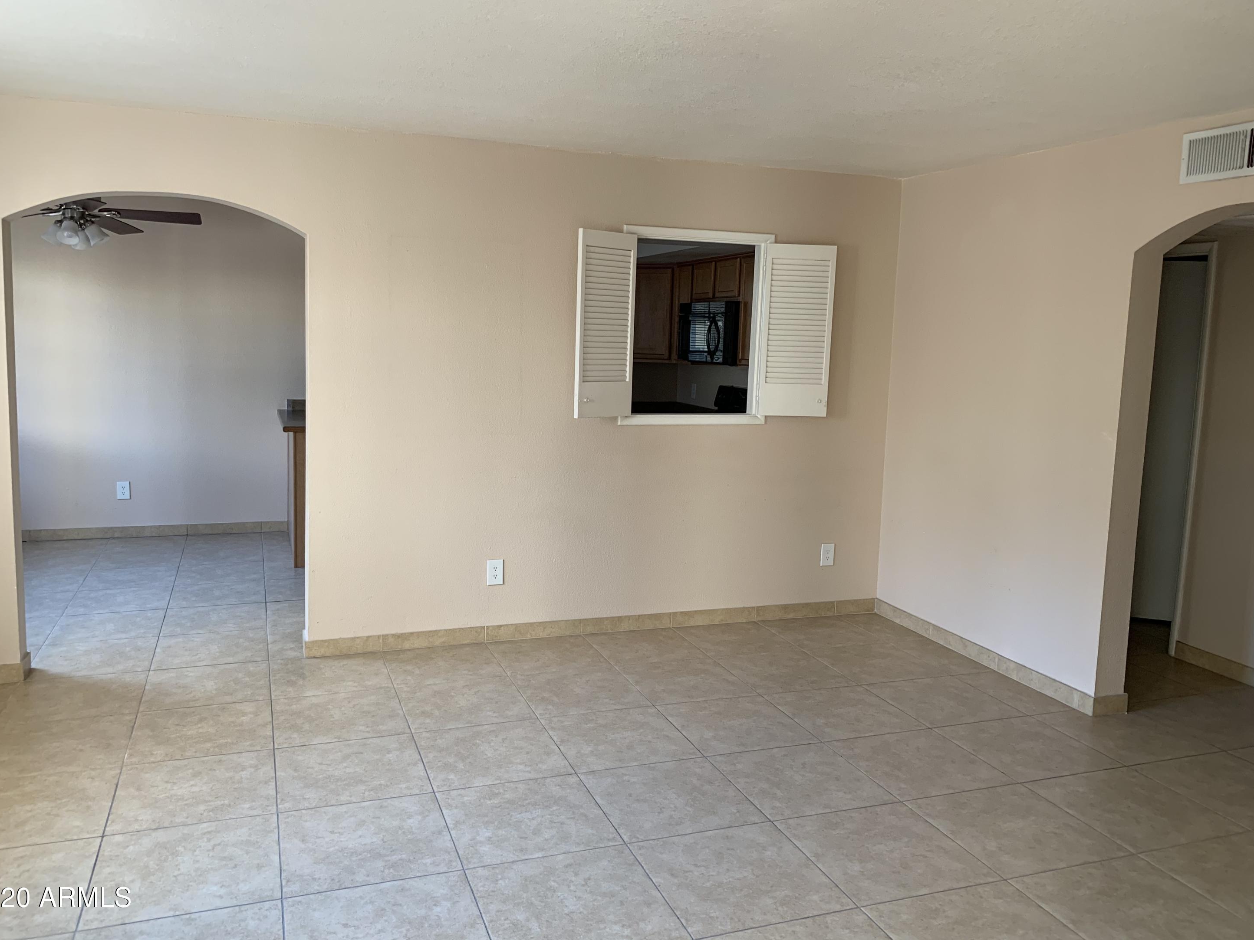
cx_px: 619
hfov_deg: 65.3
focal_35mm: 27
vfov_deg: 51.3
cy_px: 452
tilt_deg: -5.7
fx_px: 978
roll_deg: -1.9
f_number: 1.8
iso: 100
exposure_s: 1/93
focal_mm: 4.25
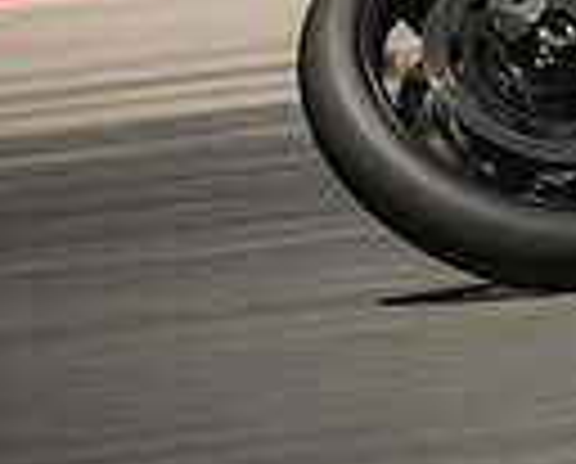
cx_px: 1192
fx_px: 30414
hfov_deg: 1.1
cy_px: -214
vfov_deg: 0.9
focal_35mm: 1780
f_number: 2.8
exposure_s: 1/320
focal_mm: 280
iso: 500
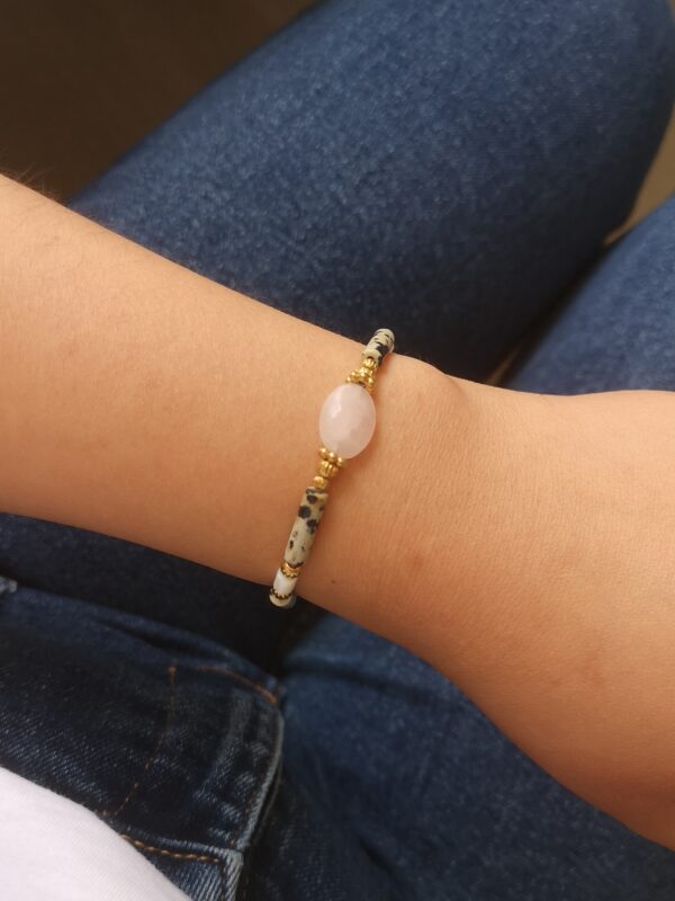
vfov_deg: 65.3
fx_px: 702
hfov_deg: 51.4
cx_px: 338
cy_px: 450
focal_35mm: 27
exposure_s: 1/163
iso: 50
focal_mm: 5.58
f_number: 1.8
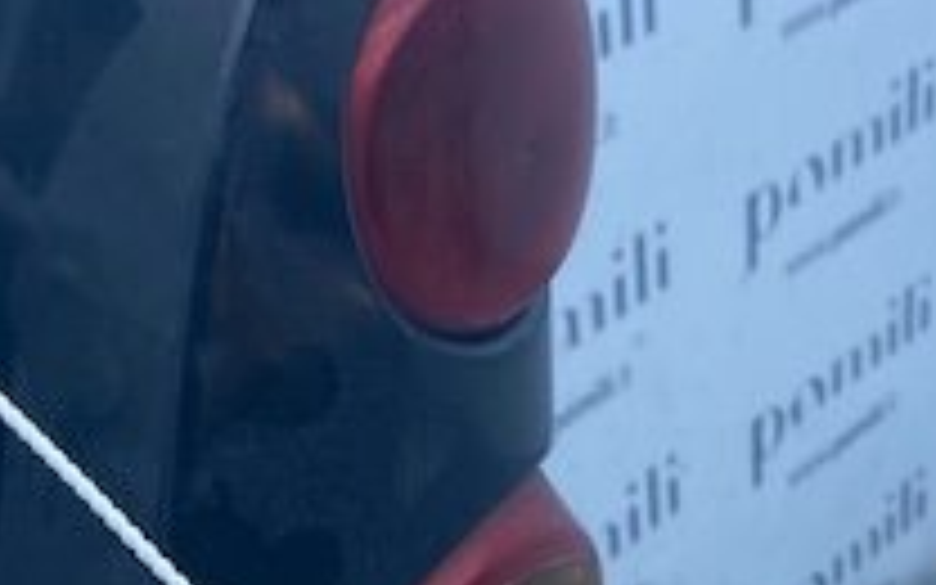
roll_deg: -0.1
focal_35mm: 85
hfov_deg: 24.3
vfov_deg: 14.4
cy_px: 860
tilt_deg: -28.3
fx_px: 2168
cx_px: 356
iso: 32
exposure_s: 1/654
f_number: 1.8
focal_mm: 4.25
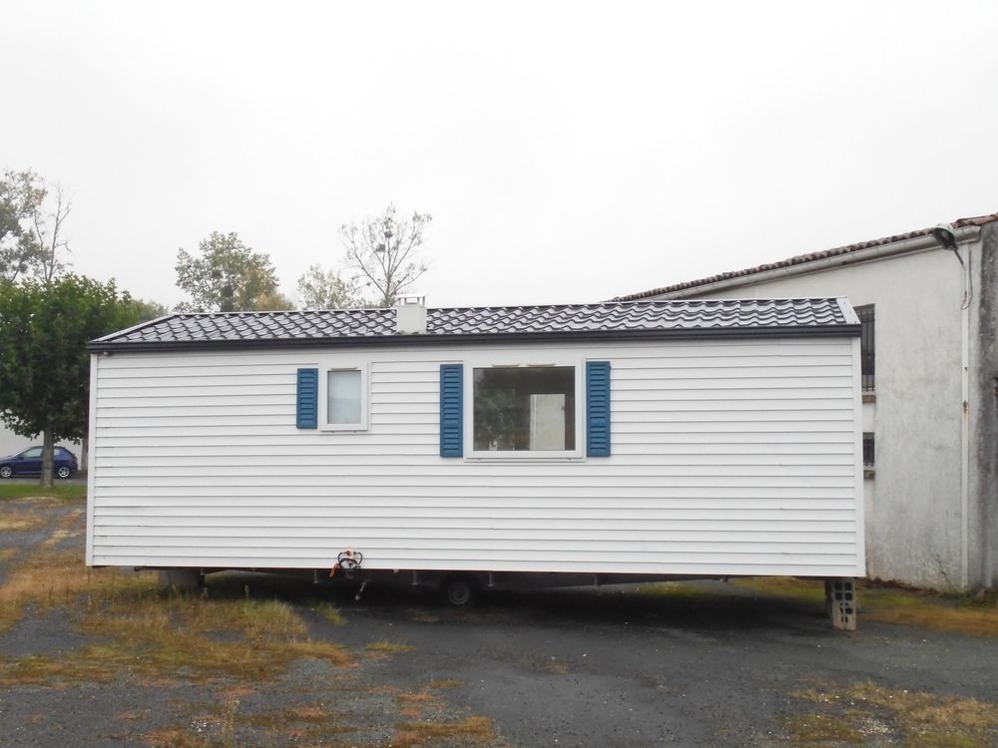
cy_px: 374
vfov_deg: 33.6
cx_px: 499
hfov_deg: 43.9
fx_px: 1240
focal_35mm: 43
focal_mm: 7.8
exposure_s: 1/50
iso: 400
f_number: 4.5
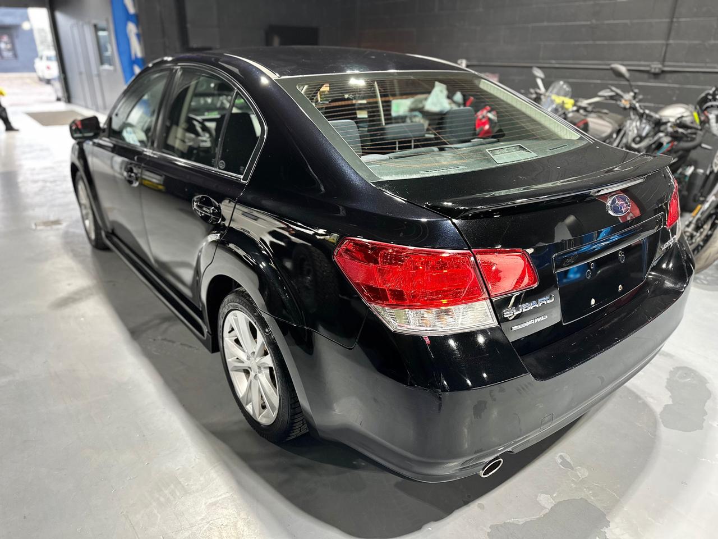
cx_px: 359
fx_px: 498
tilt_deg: -23.6
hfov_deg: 71.6
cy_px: 270
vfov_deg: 56.8
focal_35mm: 24
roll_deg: -0.6
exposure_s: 1/60
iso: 250
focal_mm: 6.86
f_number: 1.78
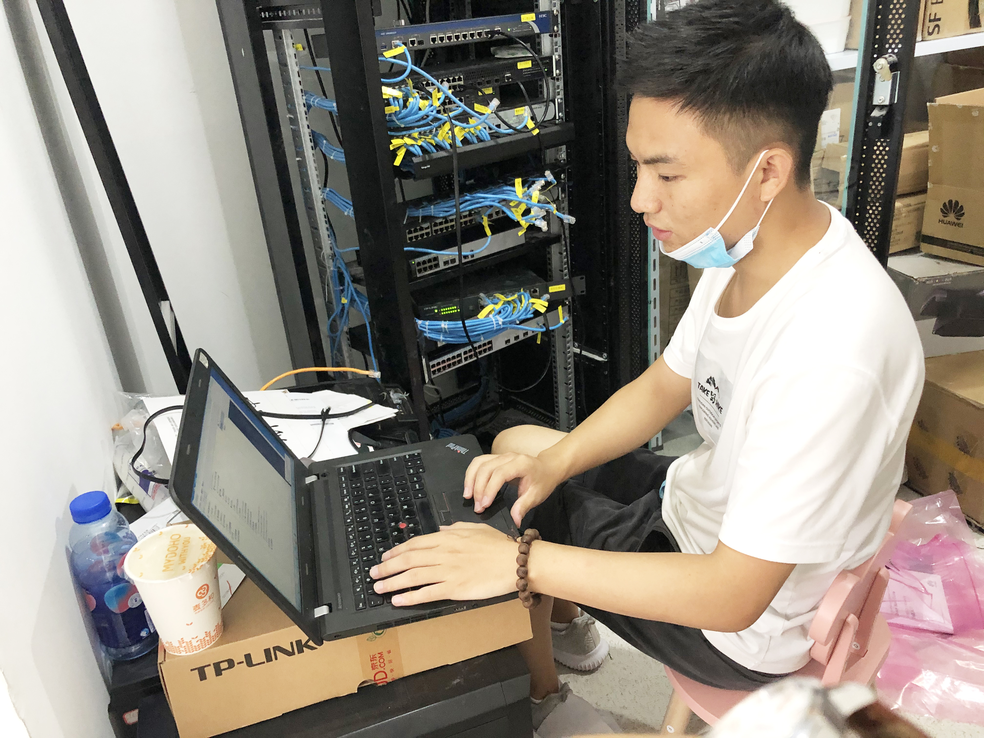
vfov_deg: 49.7
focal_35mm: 28
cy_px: 369
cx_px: 492
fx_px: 796
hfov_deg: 63.4
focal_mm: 4
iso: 80
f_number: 1.8
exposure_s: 1/6
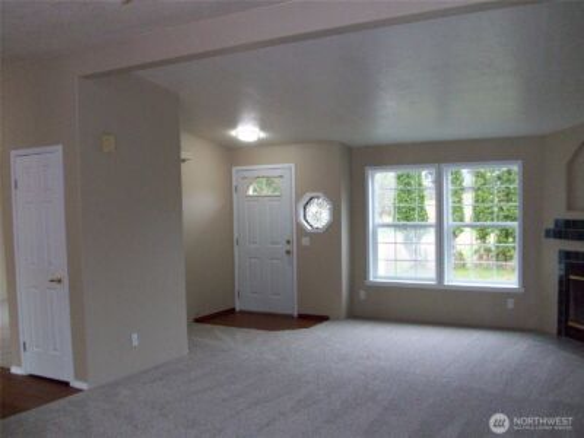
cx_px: 292
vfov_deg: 41.8
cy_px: 219
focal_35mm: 34
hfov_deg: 54.0
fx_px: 574
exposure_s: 1/60
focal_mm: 5.7
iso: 200
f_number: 2.8
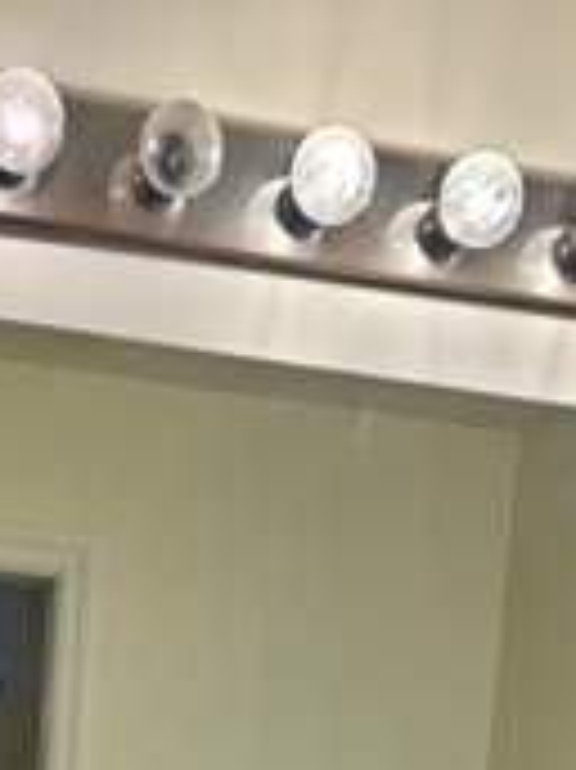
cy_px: 1364
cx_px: 126
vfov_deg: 18.2
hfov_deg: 17.0
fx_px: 1910
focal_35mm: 86
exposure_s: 1/120
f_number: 1.8
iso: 50
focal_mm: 5.4
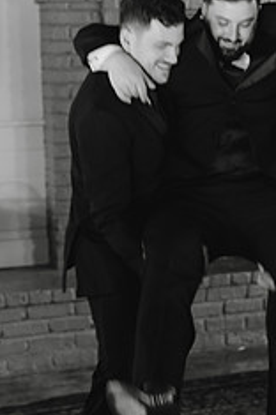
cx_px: 246
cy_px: 205
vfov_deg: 21.7
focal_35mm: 94
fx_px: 1084
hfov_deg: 14.4
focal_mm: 49
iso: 800
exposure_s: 1/50
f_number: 3.5
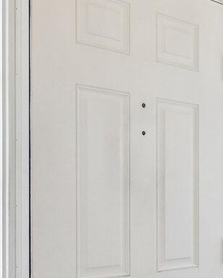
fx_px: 659
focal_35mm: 80
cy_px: 205
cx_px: 249
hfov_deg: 18.4
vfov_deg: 23.6
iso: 400
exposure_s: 1/15
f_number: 8
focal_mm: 16
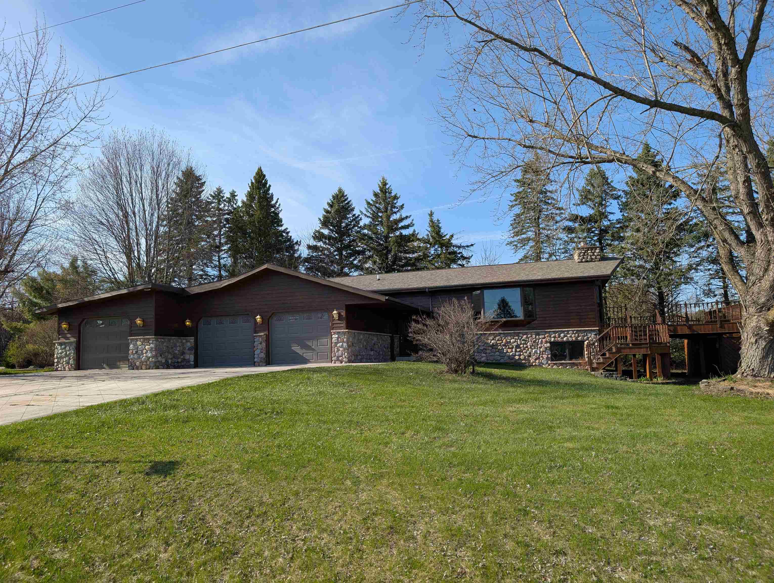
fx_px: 537
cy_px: 292
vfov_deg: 56.9
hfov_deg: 71.5
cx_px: 387
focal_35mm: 24
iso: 21
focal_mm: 6.9
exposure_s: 1/778
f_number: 1.68
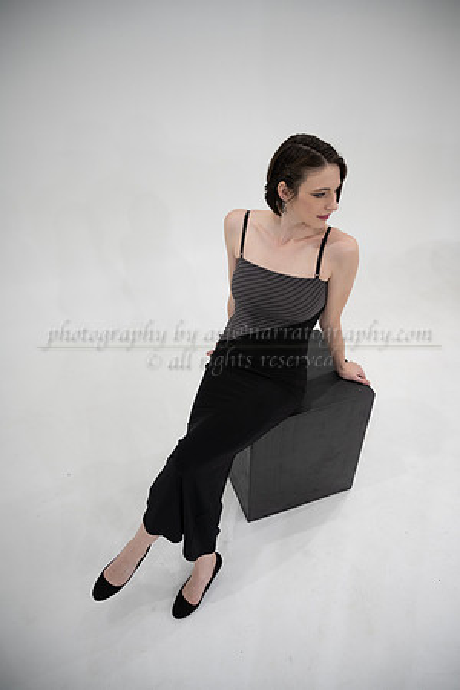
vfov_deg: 73.7
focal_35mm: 24
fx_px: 460
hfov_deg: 53.1
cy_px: 345
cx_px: 230
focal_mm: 24
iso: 400
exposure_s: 1/640
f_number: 4
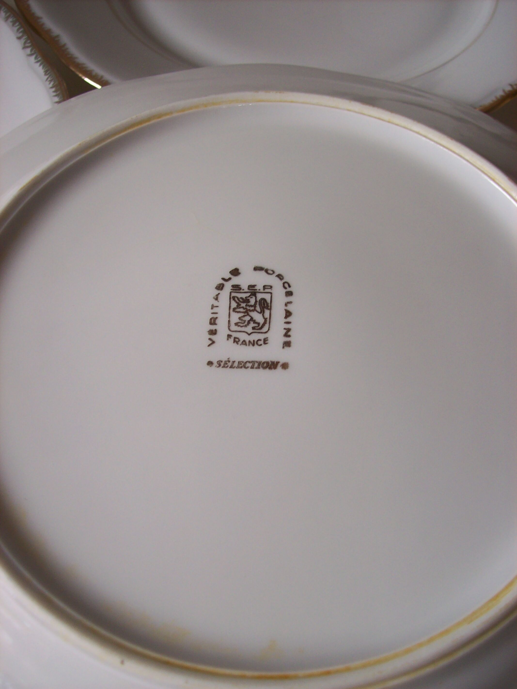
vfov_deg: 51.4
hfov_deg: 39.6
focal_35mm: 36
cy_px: 344
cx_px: 258
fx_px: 717
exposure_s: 1/64
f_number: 2.7
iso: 80
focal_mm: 6
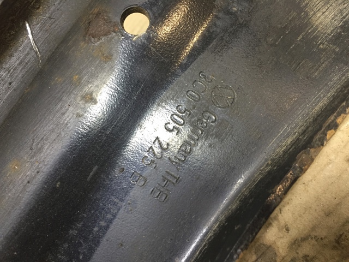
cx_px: 174
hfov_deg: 61.7
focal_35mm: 29
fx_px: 292
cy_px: 131
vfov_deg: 48.2
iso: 125
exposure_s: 1/30
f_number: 2.2
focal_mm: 4.15
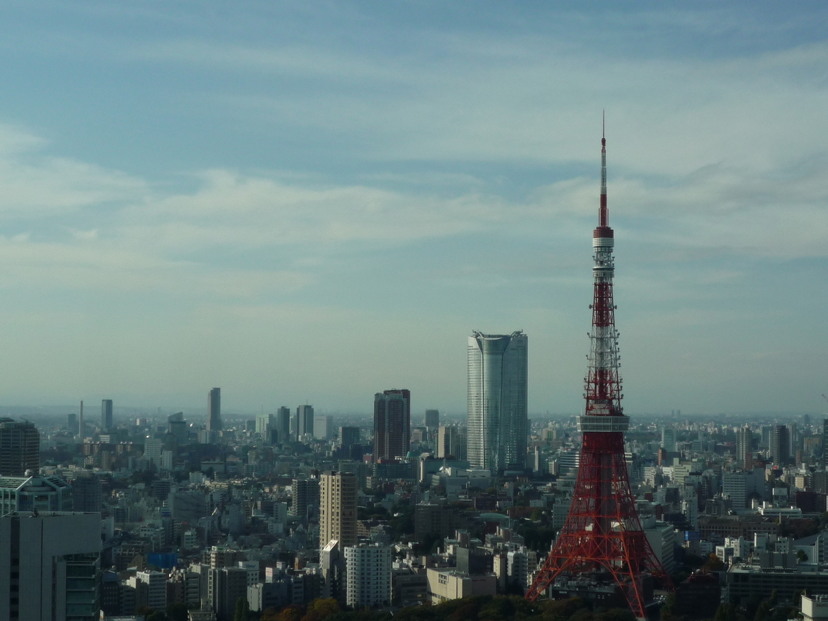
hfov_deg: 29.0
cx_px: 414
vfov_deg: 21.9
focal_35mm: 67
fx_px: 1603
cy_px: 310
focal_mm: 8.3
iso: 100
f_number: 6.3
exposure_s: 1/640
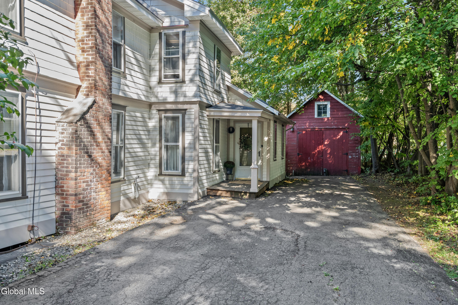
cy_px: 152
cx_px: 229
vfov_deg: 46.4
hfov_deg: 65.5
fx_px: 356
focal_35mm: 28
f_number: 8
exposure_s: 1/125
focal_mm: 28
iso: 800
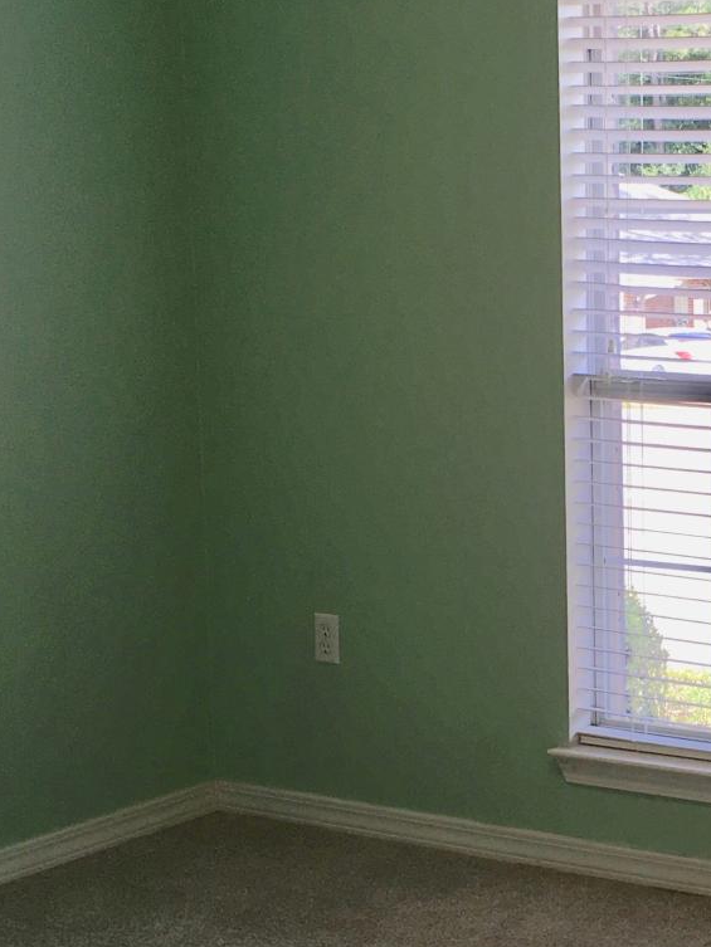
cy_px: 546
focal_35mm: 77
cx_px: 776
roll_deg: -0.3
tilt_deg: -8.4
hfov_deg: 18.4
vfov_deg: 25.3
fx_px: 2108
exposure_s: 1/172
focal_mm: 4.15
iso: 25
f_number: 2.2
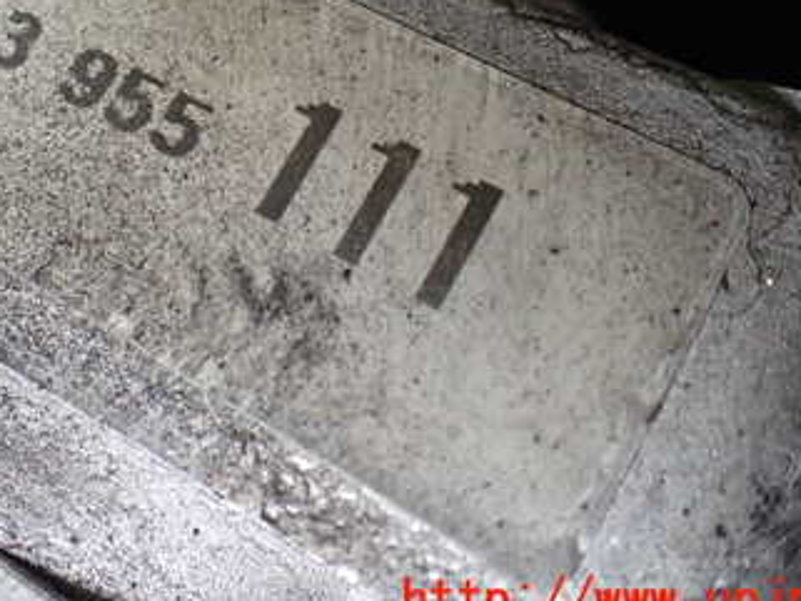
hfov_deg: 33.8
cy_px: 72
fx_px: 1296
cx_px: 217
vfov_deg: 25.4
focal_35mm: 56
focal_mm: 5.4
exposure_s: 1/125
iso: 640
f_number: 2.3
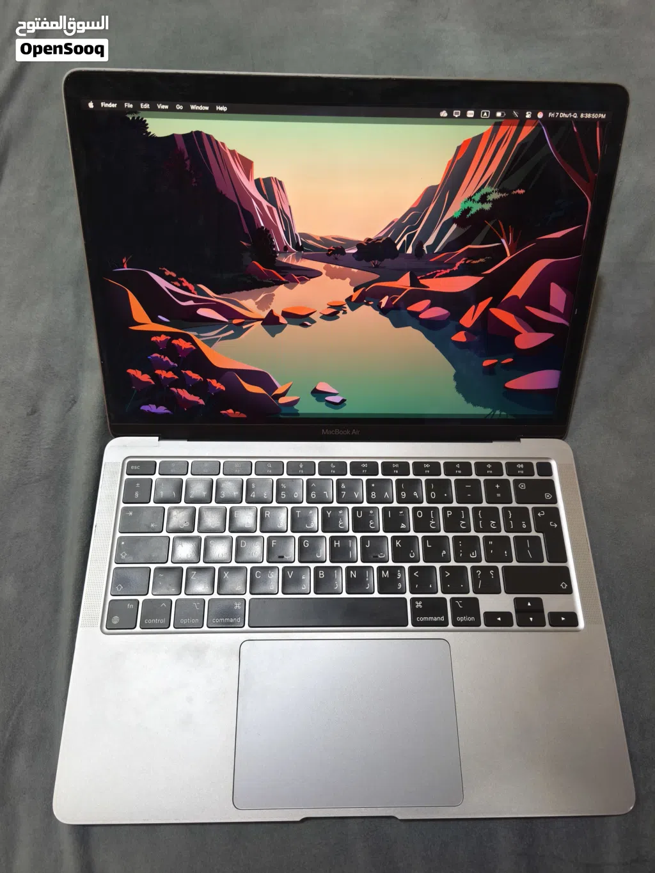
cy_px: 436
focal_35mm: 23
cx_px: 328
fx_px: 580
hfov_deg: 58.9
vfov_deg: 73.9
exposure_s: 1/30
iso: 800
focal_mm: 5.35
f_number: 1.7
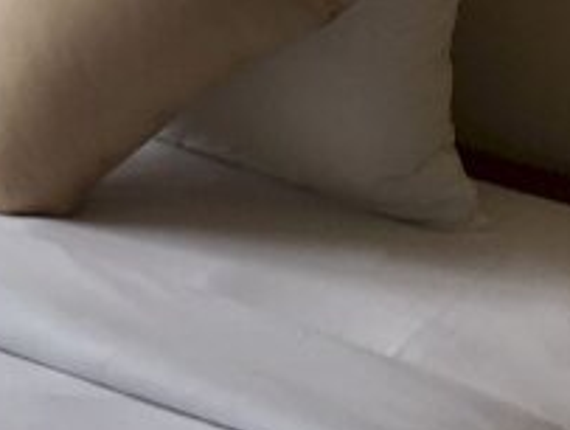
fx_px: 2408
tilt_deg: -6.9
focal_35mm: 146
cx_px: -264
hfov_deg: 12.8
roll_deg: -1.8
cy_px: -408
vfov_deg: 9.6
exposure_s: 1/60
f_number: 2.2
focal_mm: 4.15
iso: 32
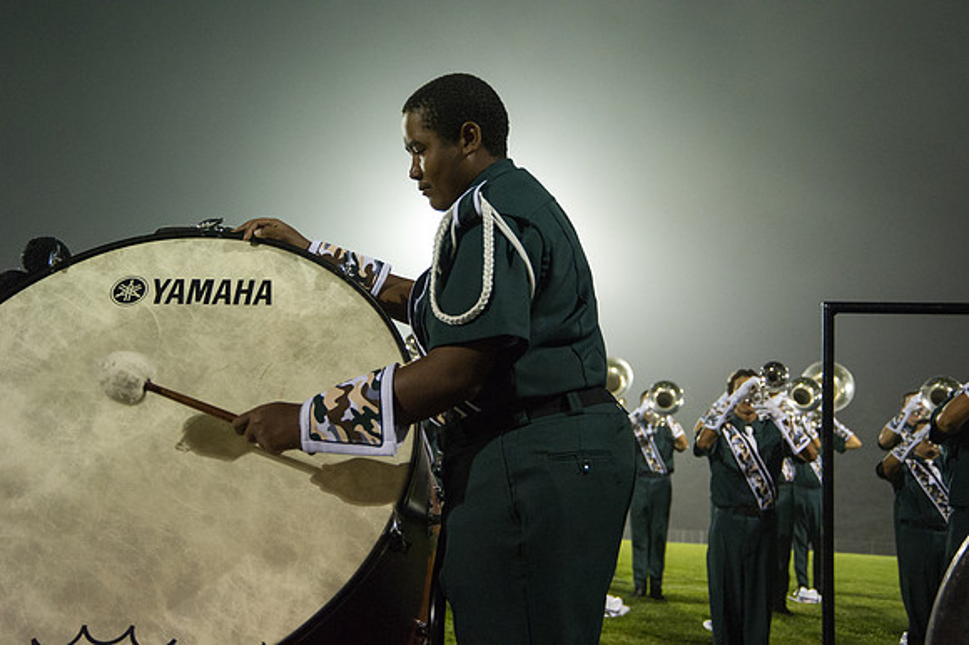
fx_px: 1345
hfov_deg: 39.6
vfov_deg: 27.0
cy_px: 322
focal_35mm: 50
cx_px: 484
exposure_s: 1/160
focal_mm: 50
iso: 7200
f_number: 4.8
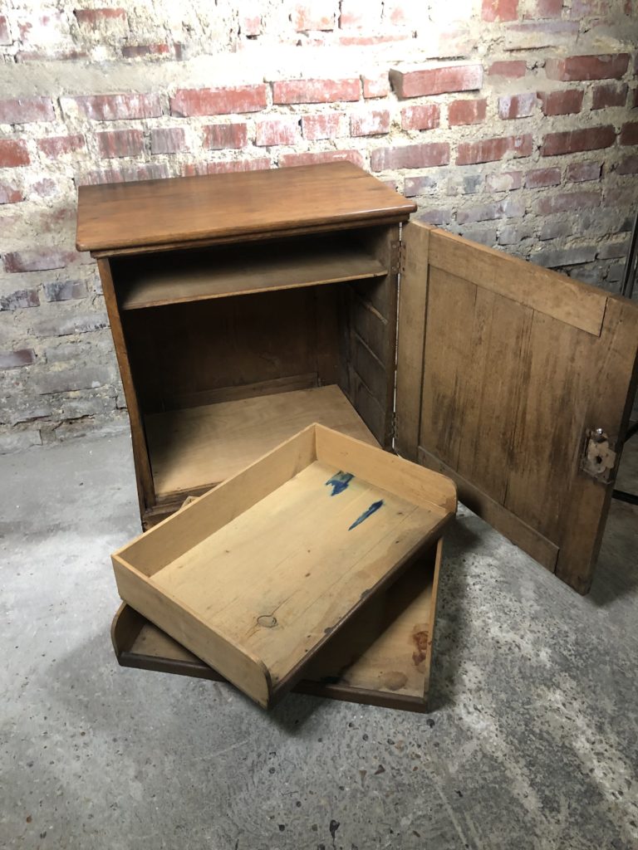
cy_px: 425
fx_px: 688
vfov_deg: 63.4
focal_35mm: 28
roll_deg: +1.0
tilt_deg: -31.8
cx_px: 319
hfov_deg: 49.7
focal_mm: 4
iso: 80
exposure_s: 1/17
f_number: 1.8
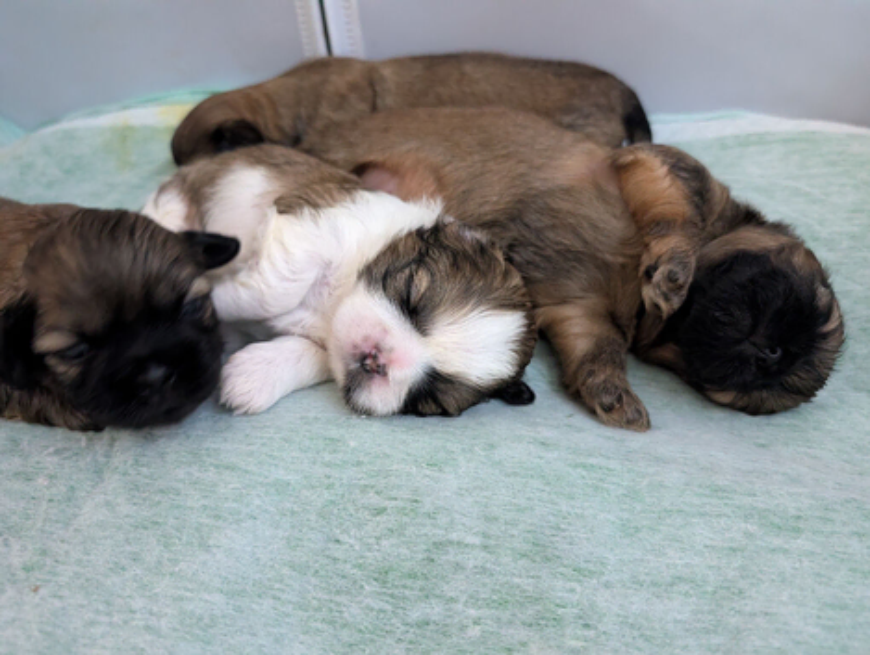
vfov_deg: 56.9
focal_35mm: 24
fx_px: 604
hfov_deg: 71.5
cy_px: 328
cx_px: 435
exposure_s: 1/33.3
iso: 2528
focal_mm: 6.9
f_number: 1.68
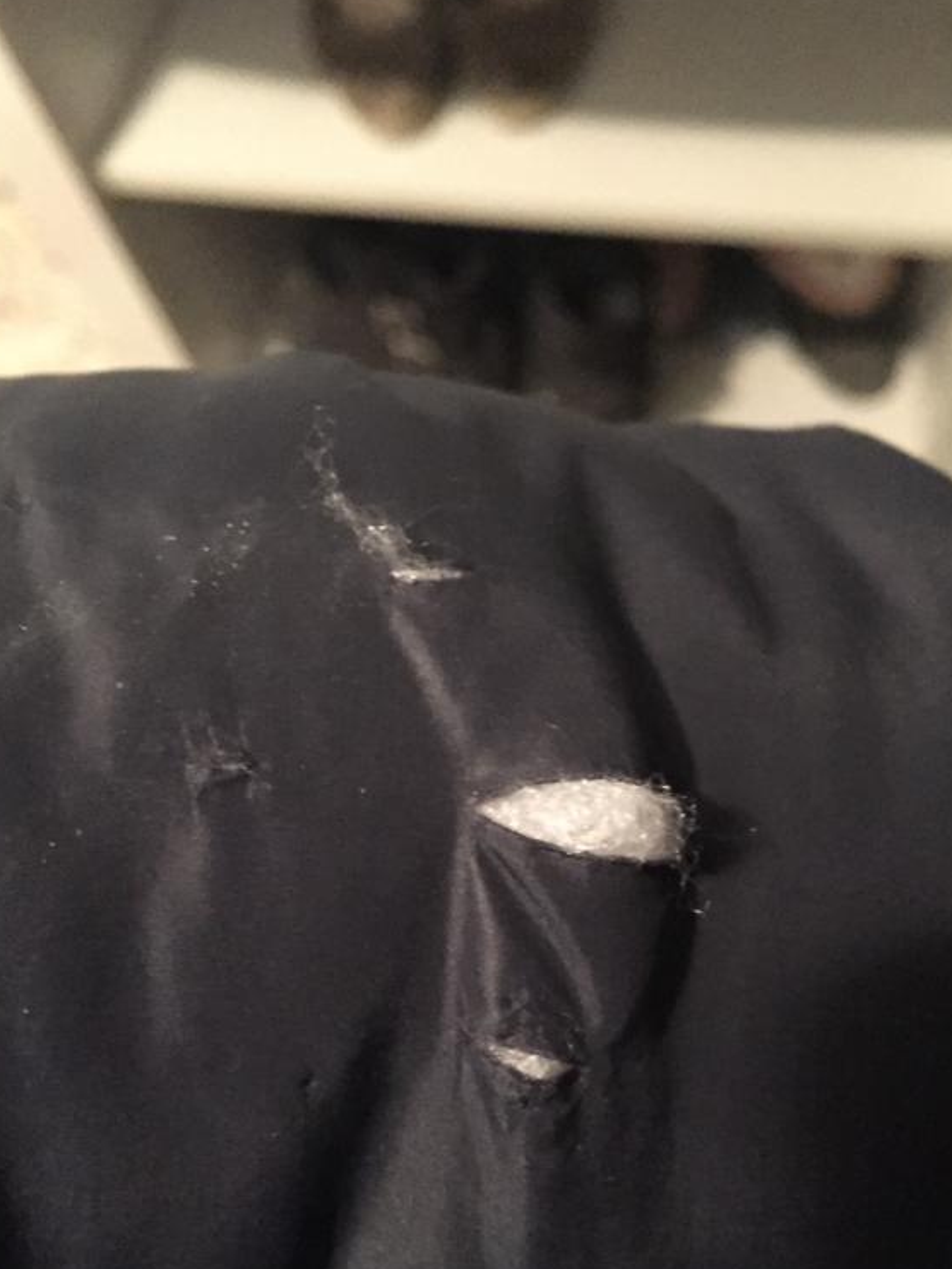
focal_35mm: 36
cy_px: 736
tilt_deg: -67.5
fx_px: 1320
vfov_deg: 51.1
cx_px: 486
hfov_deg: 39.7
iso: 2000
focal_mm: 4.15
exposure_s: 1/17
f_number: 2.2
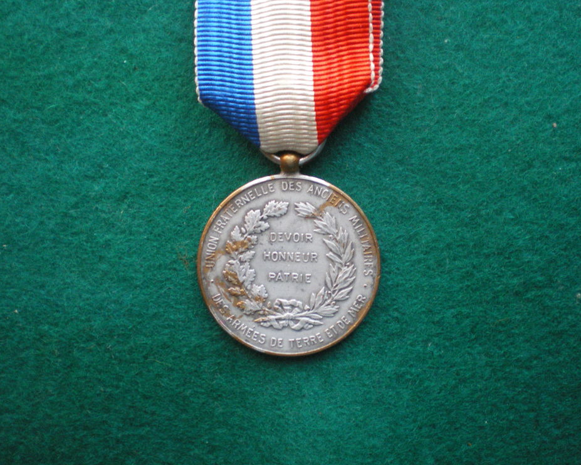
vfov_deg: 37.3
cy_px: 232
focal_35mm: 40
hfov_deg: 45.8
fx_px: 688
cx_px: 278
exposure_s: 1/50
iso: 400
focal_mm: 6.3
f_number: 3.1
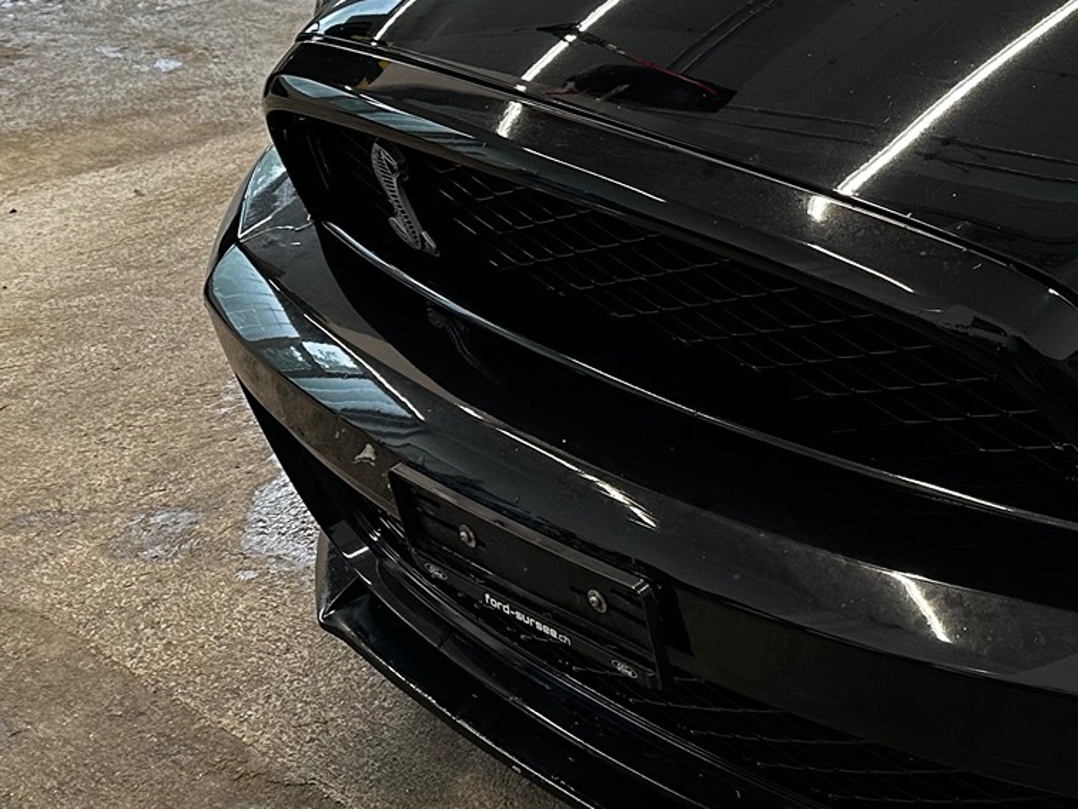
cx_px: 1427
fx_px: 1993
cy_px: 40
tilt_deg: -19.3
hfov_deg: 25.7
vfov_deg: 22.2
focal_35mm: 64
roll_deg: -2.7
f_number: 1.78
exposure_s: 1/100
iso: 100
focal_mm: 6.86
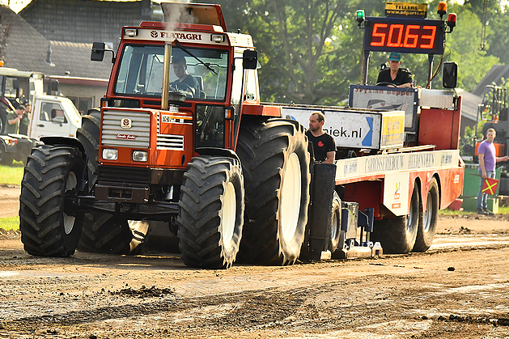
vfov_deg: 4.1
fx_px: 4716
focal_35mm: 334
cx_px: 186
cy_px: 165
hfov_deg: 6.2
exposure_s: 1/1600
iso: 500
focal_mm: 175
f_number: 7.1
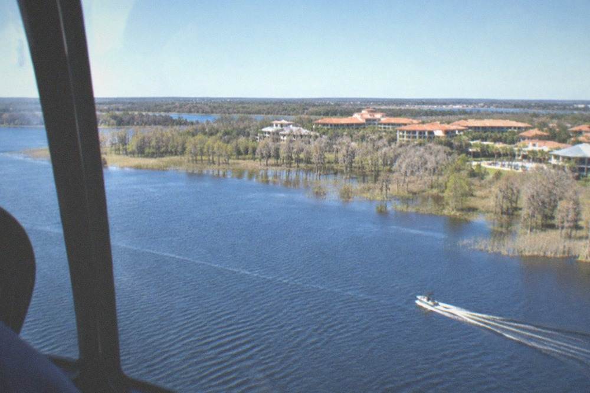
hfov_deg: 40.4
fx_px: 803
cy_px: 196
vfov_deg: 27.5
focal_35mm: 49
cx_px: 295
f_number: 5.6
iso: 400
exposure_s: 1/640
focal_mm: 49
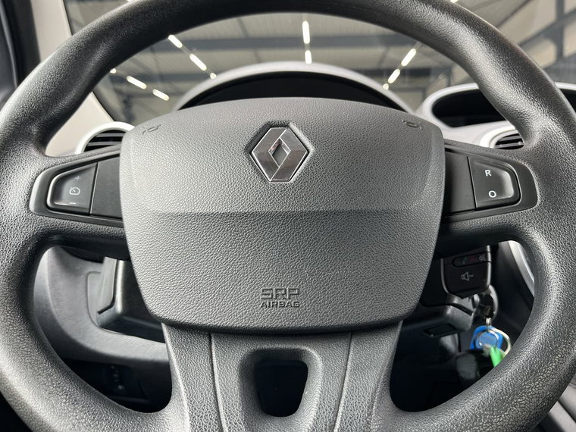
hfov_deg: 67.3
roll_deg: +0.4
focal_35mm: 26
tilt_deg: -5.3
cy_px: 216
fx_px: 433
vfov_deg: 53.1
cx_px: 288
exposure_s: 1/116
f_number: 1.6
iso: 125
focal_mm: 5.1
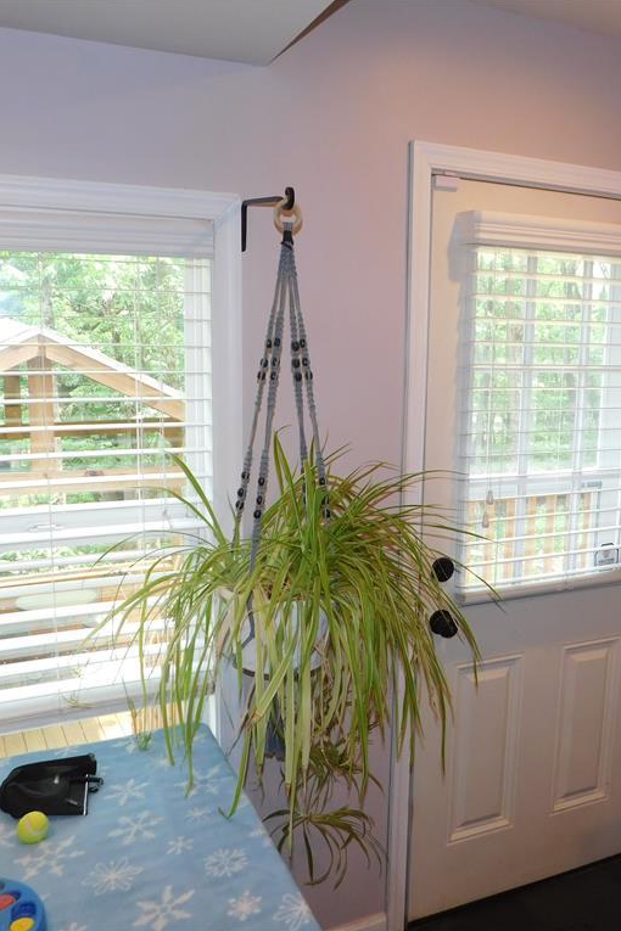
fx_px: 828
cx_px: 408
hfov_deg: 40.7
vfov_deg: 58.7
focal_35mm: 32
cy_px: 465
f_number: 3
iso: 125
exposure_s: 1/40
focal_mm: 4
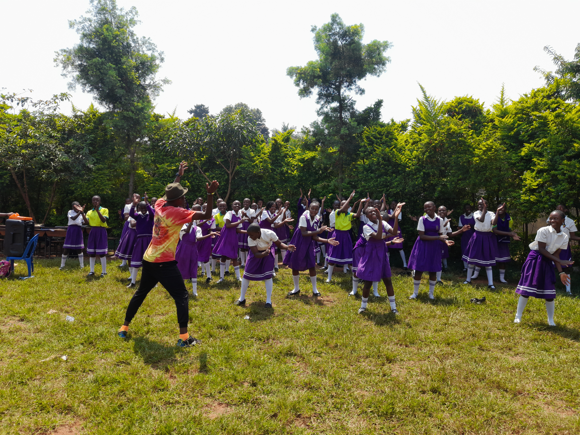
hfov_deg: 69.4
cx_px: 290
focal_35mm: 25
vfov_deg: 54.9
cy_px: 218
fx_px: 419
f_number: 2
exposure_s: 1/423
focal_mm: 4.6
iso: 20
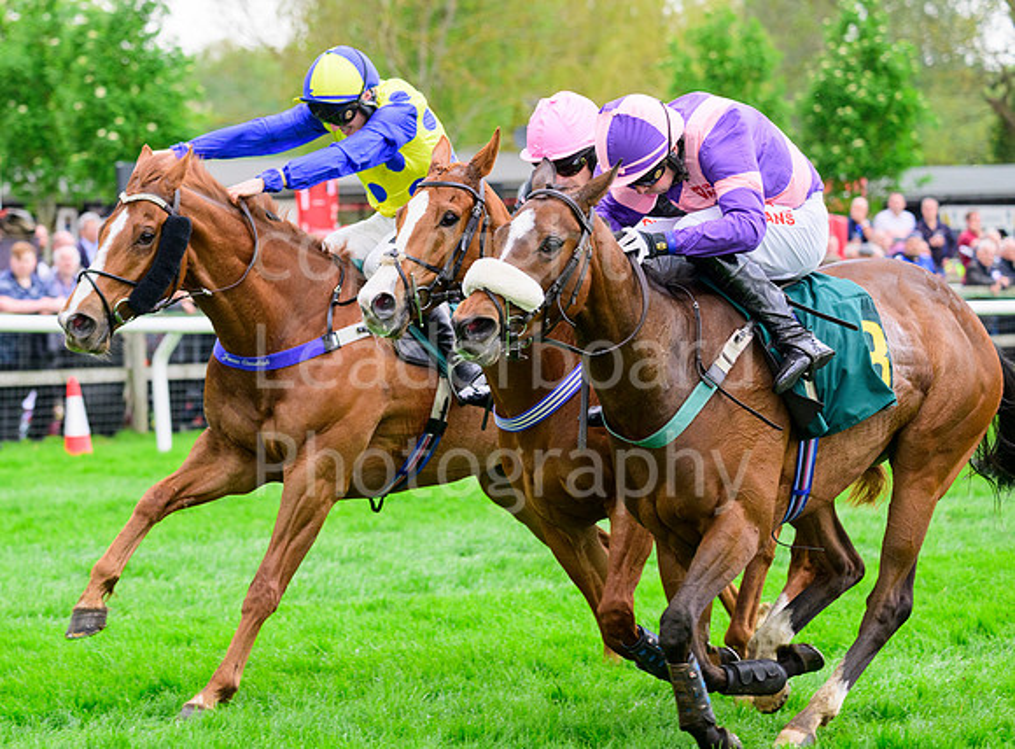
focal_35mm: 170
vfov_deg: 8.7
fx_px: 4946
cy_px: 339
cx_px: 401
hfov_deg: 11.7
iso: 1250
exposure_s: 1/1000
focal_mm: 145
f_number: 5.6
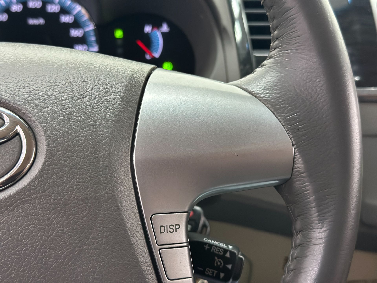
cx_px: 188
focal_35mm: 48
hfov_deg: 39.7
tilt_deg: -19.5
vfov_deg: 30.3
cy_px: 142
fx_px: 523
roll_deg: -1.6
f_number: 1.78
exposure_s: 1/40
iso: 500
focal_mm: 6.86
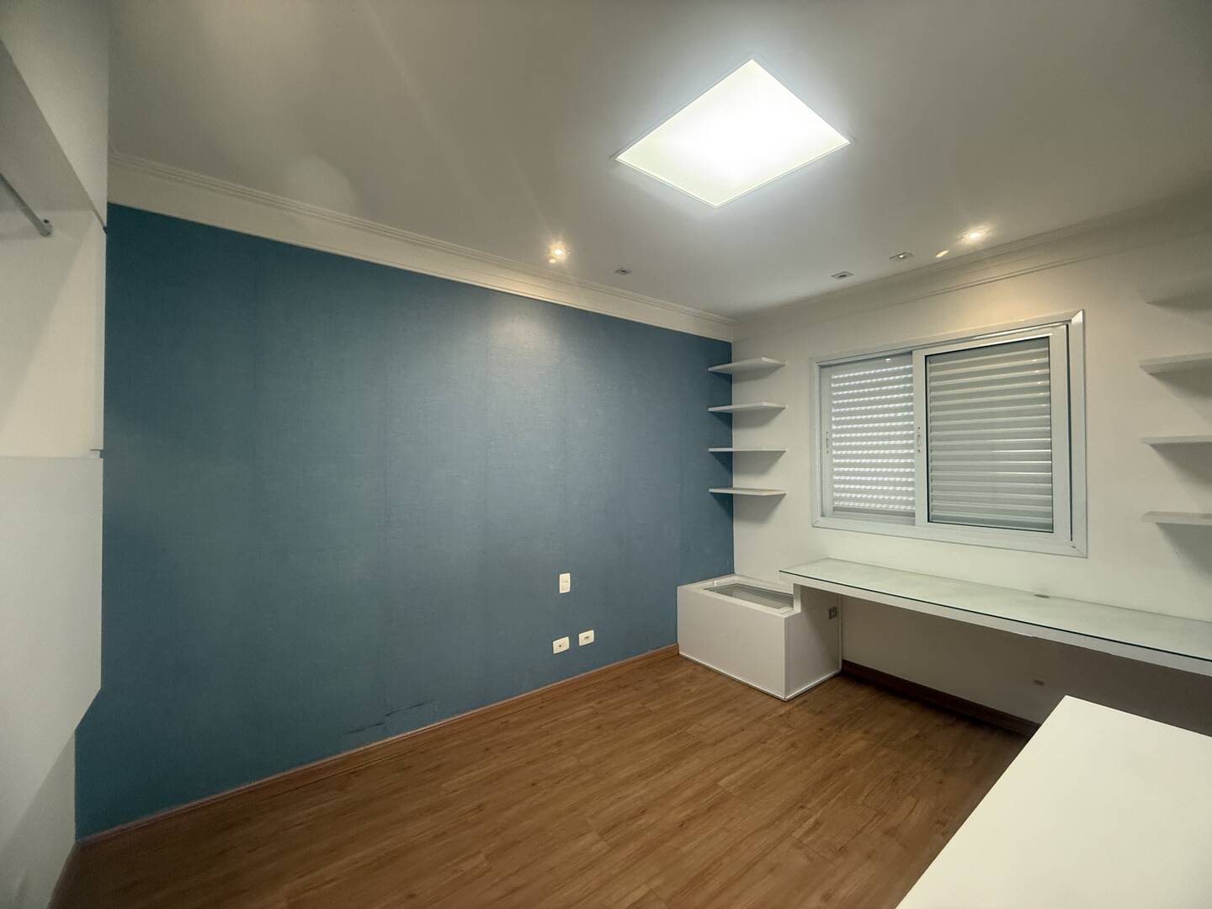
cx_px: 606
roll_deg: +0.2
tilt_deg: +0.9
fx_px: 490
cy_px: 454
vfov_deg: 85.7
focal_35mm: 14
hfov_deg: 102.1
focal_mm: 2.22
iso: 250
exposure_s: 1/60
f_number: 2.2
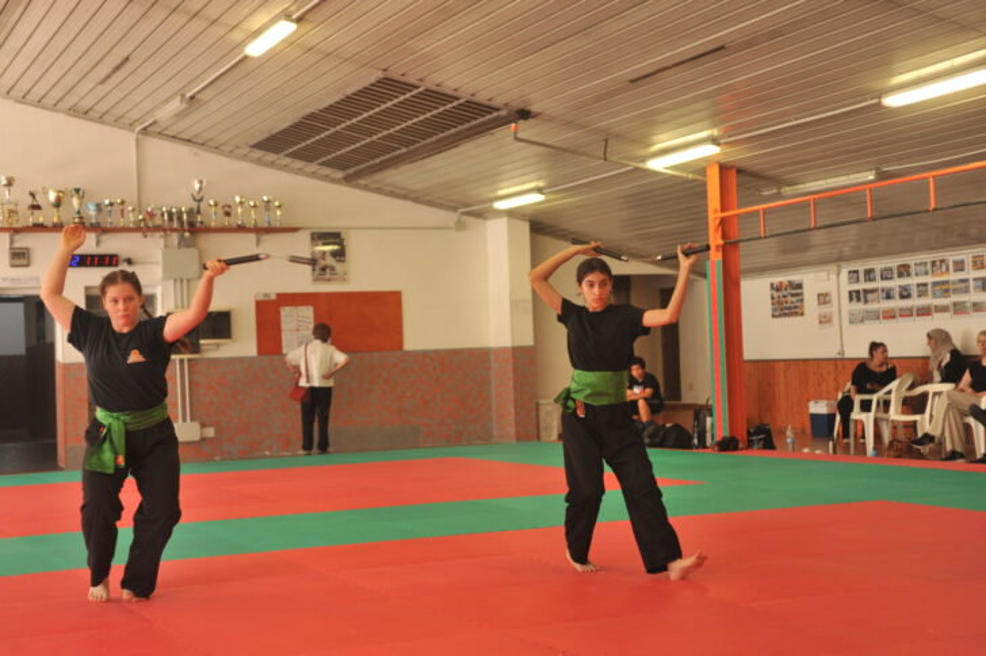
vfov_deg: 23.3
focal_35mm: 58
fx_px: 1587
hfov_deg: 34.5
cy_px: 328
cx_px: 493
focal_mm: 58
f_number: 4
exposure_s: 1/320
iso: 1600
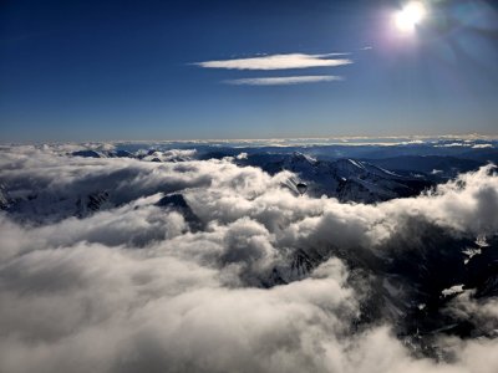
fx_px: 331
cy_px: 186
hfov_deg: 73.9
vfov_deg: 58.9
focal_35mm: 23
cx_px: 249
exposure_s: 1/2897
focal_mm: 6.3
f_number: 1.7
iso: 10
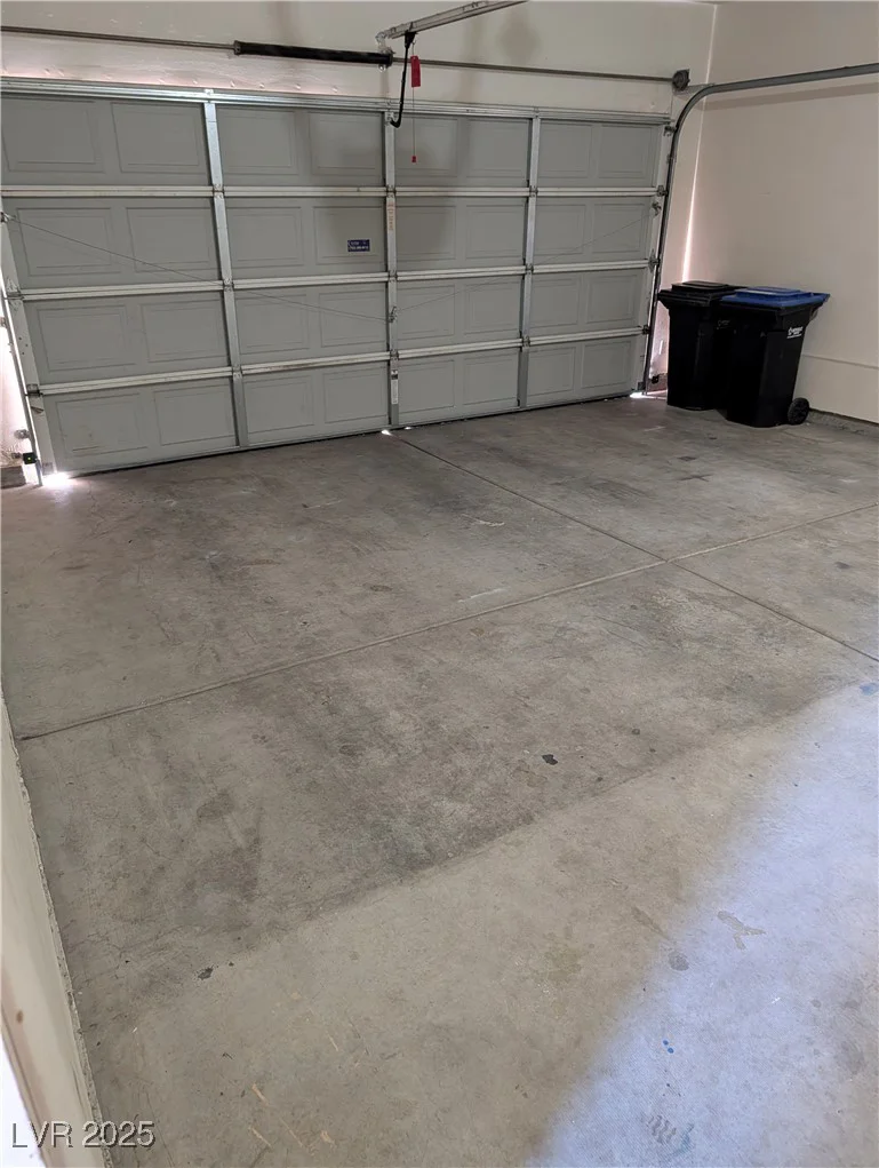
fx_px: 810
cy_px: 584
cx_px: 440
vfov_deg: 71.5
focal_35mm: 24
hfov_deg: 56.9
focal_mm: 6.9
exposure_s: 1/30
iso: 396
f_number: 1.68
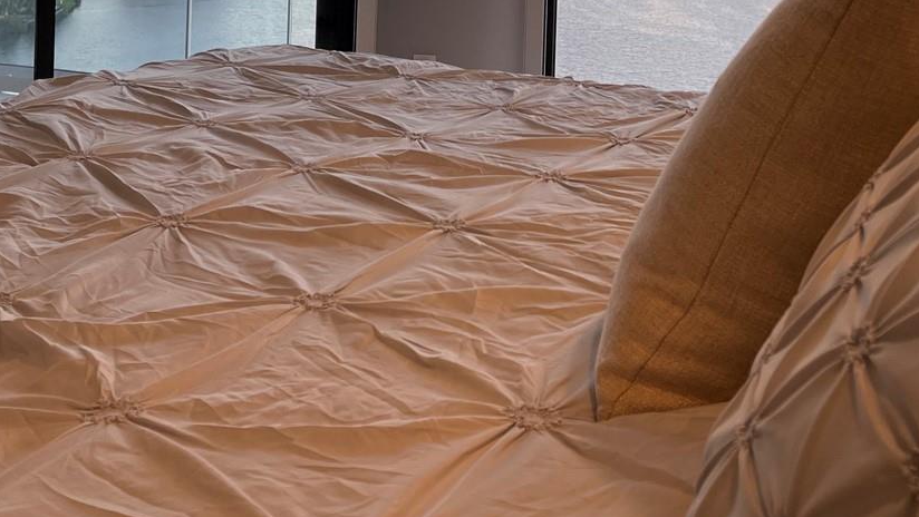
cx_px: 531
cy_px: -137
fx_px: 1341
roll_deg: -2.3
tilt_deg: -1.9
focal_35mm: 55
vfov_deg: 20.2
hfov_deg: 37.8
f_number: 1.6
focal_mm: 5.1
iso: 50
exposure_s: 1/120
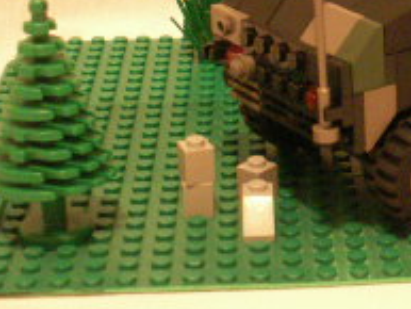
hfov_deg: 16.4
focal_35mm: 116
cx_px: 466
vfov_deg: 12.7
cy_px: 70
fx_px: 1378
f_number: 2.8
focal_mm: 5.86
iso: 160
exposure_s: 1/3
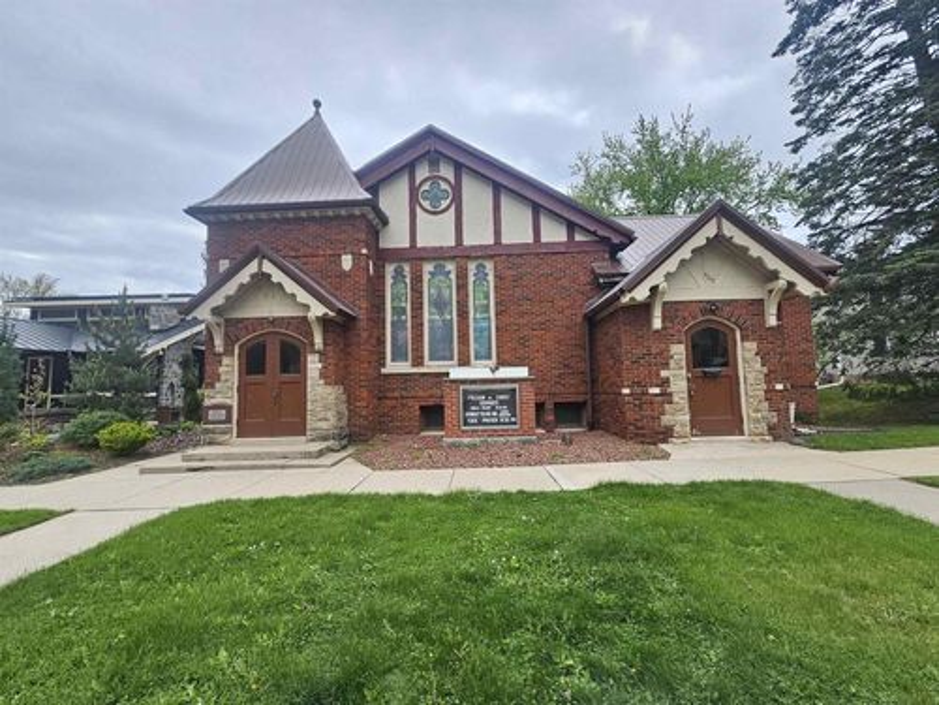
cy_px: 352
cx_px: 470
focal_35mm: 13
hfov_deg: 106.2
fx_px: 353
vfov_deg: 89.9
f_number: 2.2
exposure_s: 1/399
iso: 50
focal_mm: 2.2
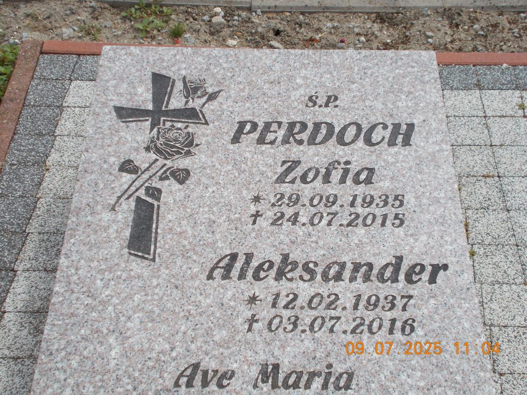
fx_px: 670
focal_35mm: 44
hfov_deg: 42.9
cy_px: 198
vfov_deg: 32.9
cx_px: 264
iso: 80
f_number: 4.2
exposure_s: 1/640
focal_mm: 7.9
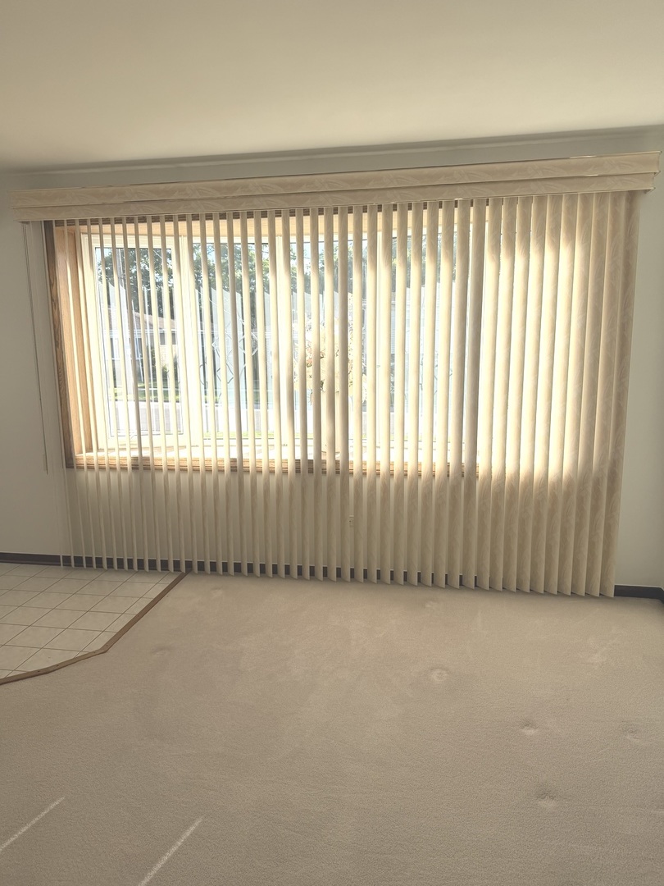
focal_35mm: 24
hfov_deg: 56.8
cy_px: 443
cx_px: 332
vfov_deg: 71.6
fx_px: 614
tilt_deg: -9.6
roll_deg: +0.3
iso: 80
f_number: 1.78
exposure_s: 1/1770
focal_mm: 6.76
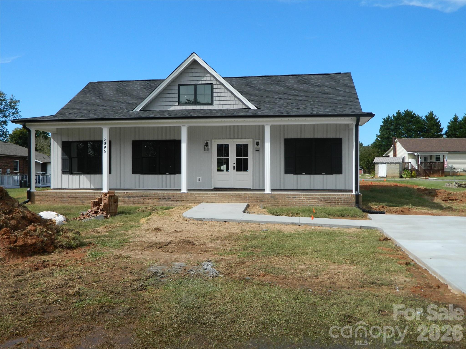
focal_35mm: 31
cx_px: 233
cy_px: 174
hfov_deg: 58.4
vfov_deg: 45.4
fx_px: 417
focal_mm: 5.6
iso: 80
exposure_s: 1/800
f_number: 3.2
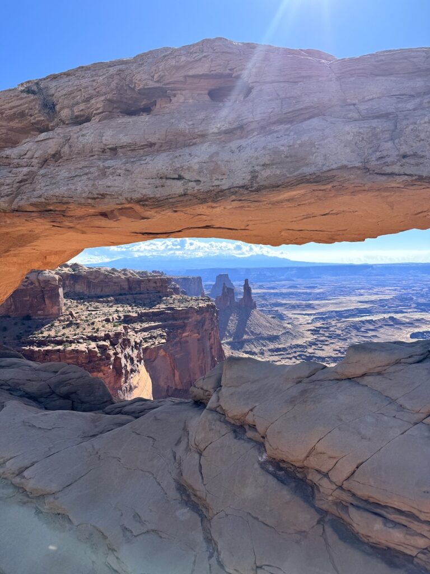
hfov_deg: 56.8
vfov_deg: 71.6
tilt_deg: -2.3
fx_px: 398
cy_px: 287
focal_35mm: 24
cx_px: 215
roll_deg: +1.8
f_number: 1.78
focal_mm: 6.76
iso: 80
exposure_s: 1/2506
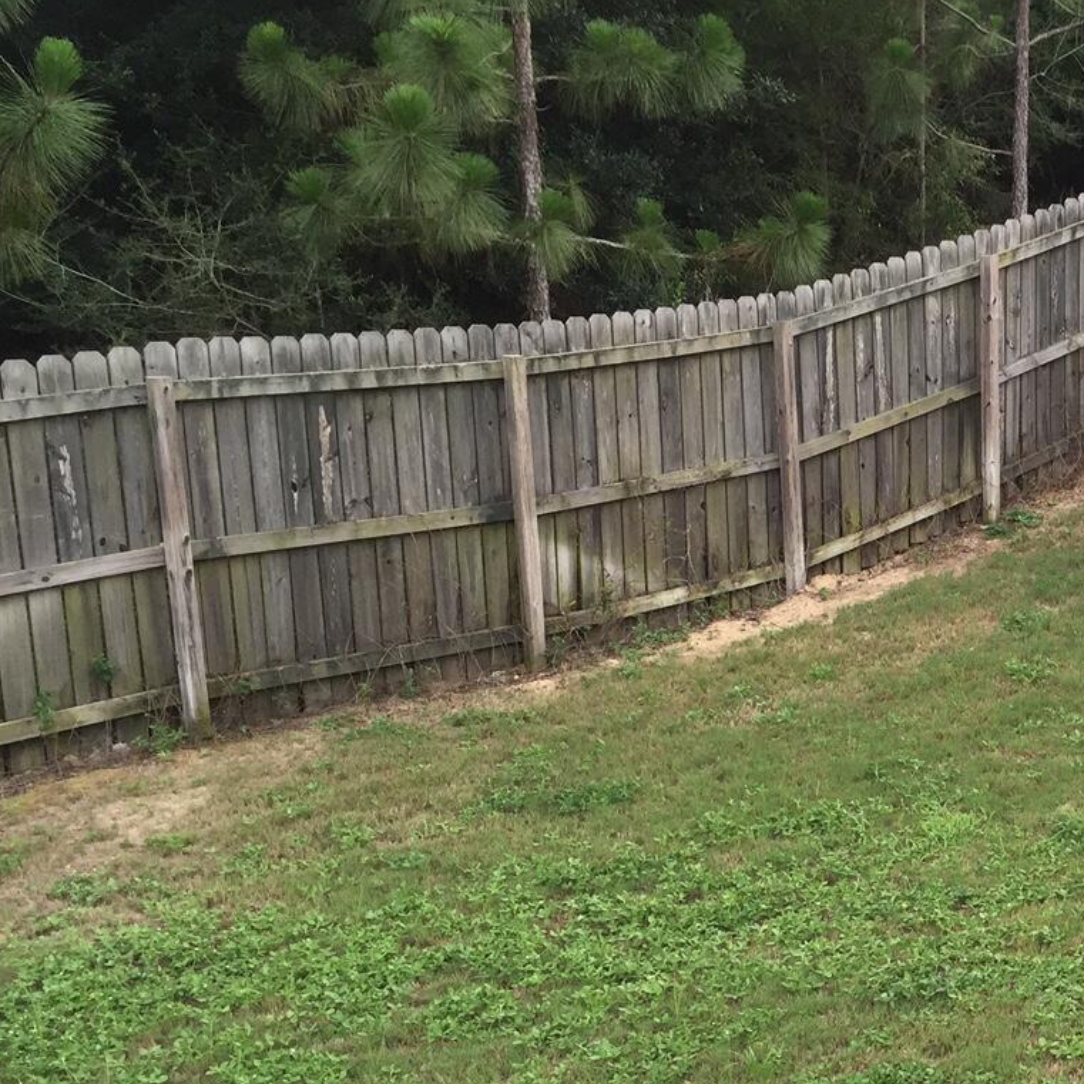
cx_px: 1151
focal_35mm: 55
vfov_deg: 30.5
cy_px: 836
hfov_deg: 28.6
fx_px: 1949
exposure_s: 1/120
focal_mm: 4.15
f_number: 2.2
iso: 50
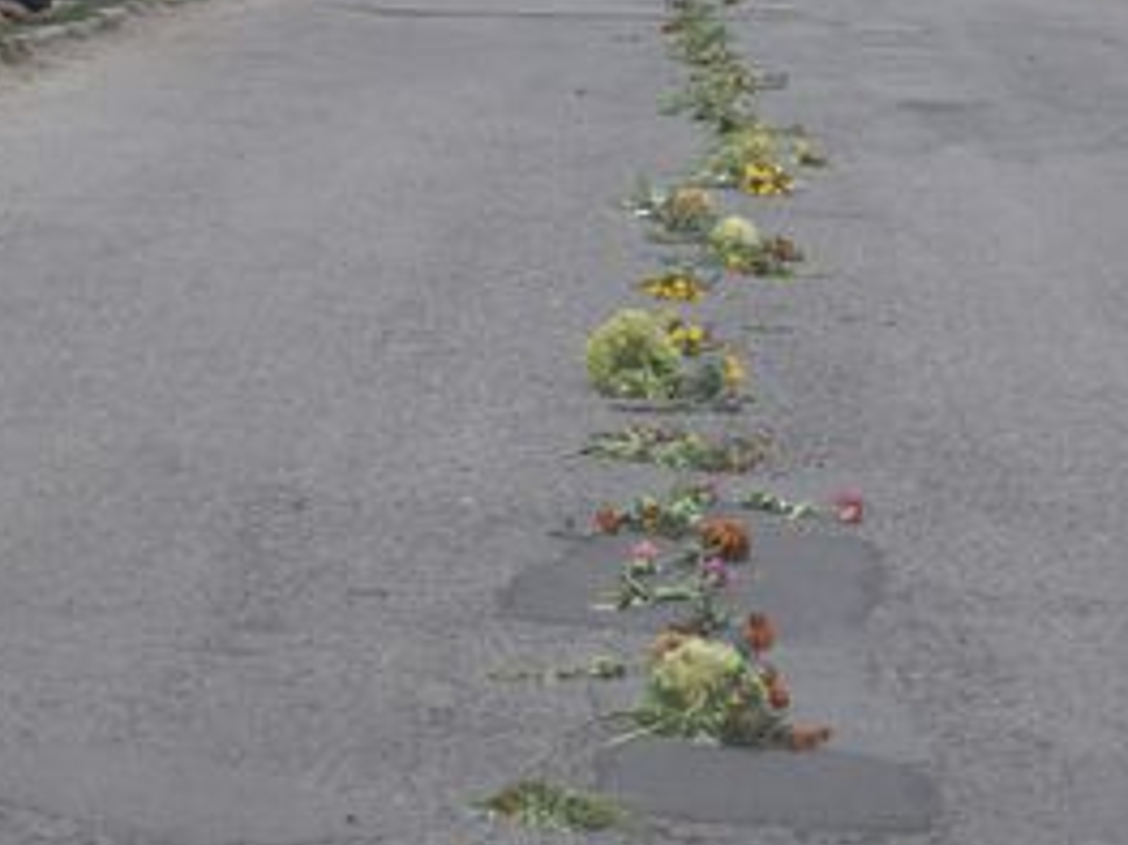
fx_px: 7373
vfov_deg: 6.5
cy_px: -139
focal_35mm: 226
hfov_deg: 8.7
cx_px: 137
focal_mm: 55
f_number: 8
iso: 400
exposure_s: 1/250
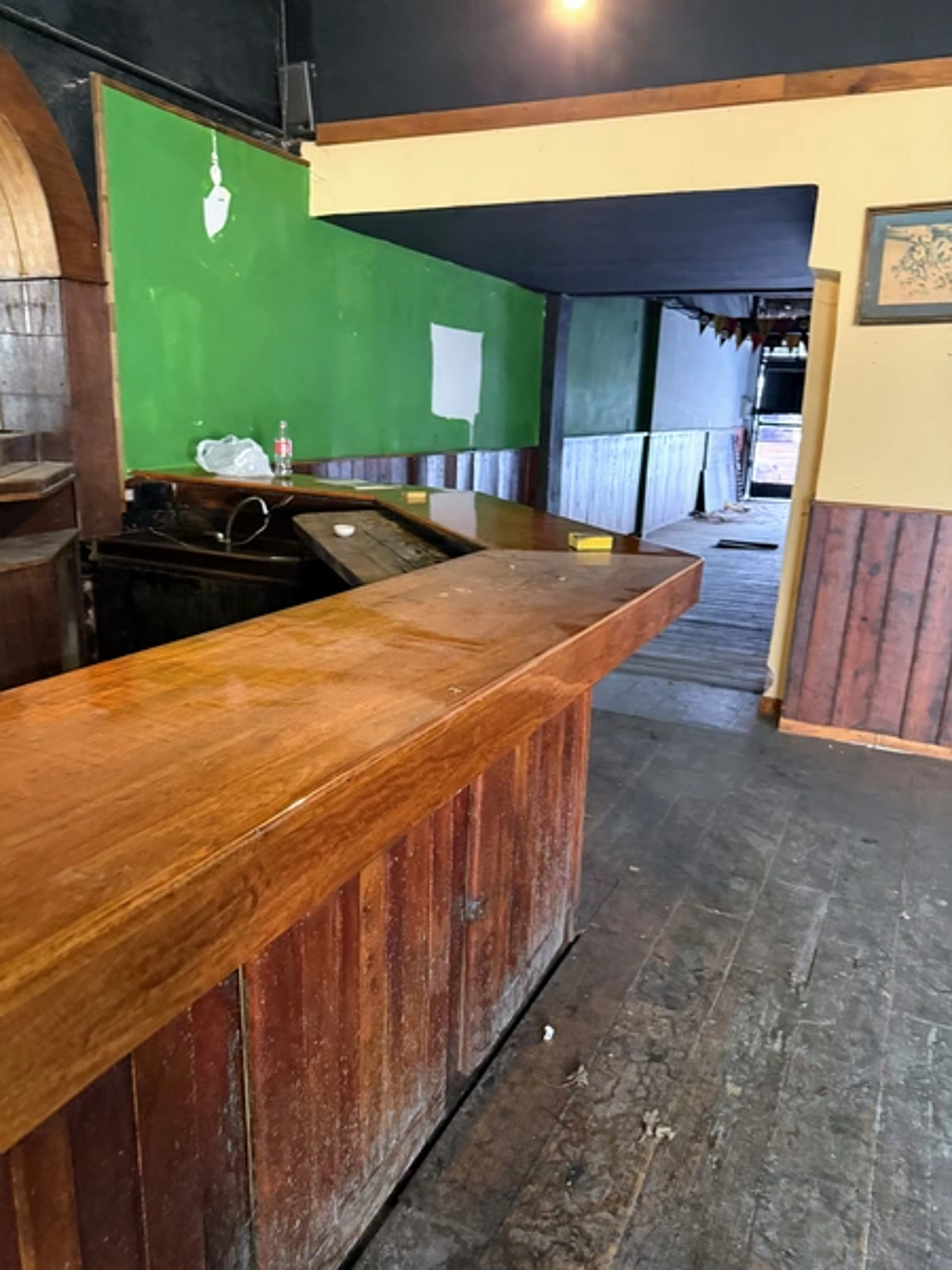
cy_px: 635
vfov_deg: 71.6
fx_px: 880
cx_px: 476
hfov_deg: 56.8
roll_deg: -2.2
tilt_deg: -15.7
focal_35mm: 24
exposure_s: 1/33
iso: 1000
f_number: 1.78
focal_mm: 6.76
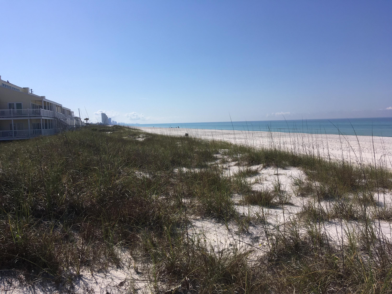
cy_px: 147
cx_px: 196
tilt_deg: -5.3
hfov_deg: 61.7
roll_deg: +1.1
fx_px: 328
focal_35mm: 29
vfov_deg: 48.2
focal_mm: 4.15
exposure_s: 1/3344
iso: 25
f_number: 2.2
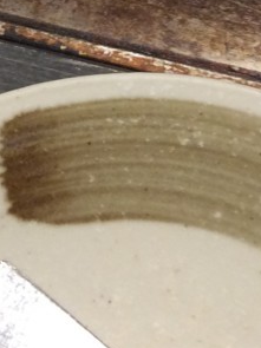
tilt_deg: -54.4
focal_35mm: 111
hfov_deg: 13.3
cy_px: -110
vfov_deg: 16.7
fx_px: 1117
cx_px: 148
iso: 100
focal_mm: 3.3
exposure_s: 1/24
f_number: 2.4
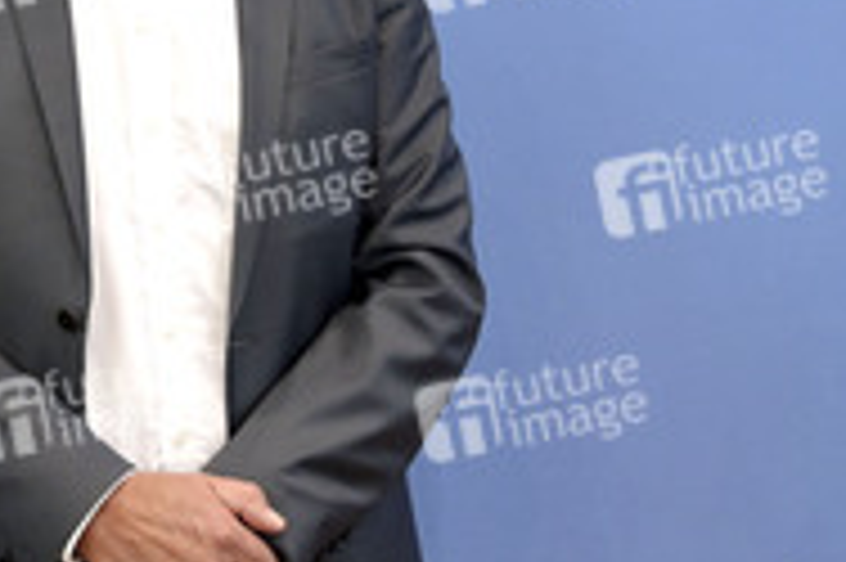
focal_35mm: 101
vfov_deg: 13.4
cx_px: 142
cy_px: 72
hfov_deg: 20.0
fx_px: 2371
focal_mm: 42
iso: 2500
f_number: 5.6
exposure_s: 1/400
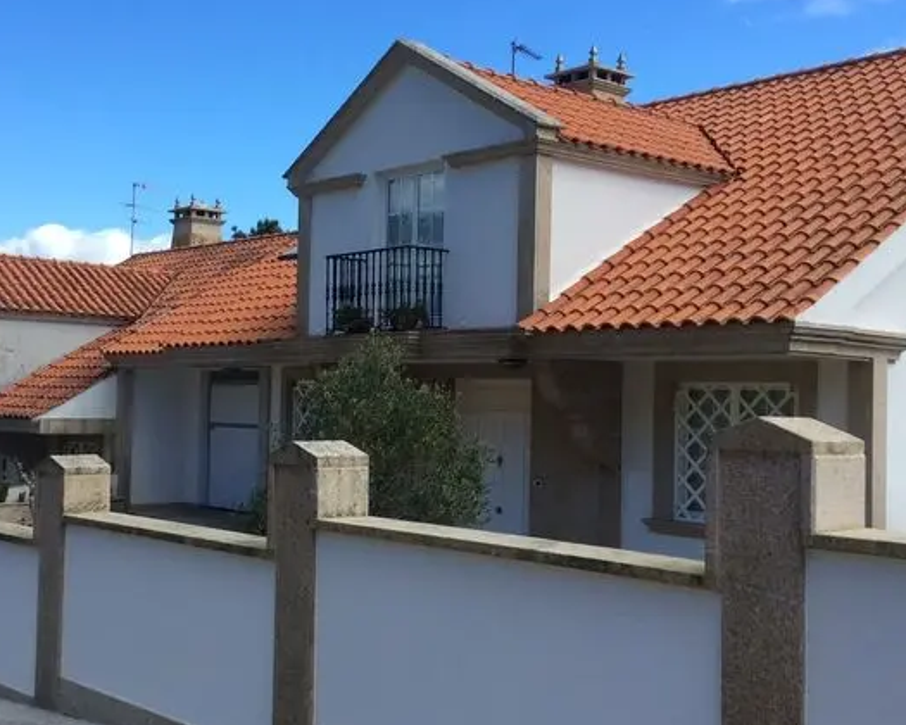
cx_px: 354
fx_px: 1314
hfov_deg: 37.9
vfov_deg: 30.8
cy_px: 369
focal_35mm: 49
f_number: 2.4
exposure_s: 1/1059
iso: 32
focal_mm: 3.3
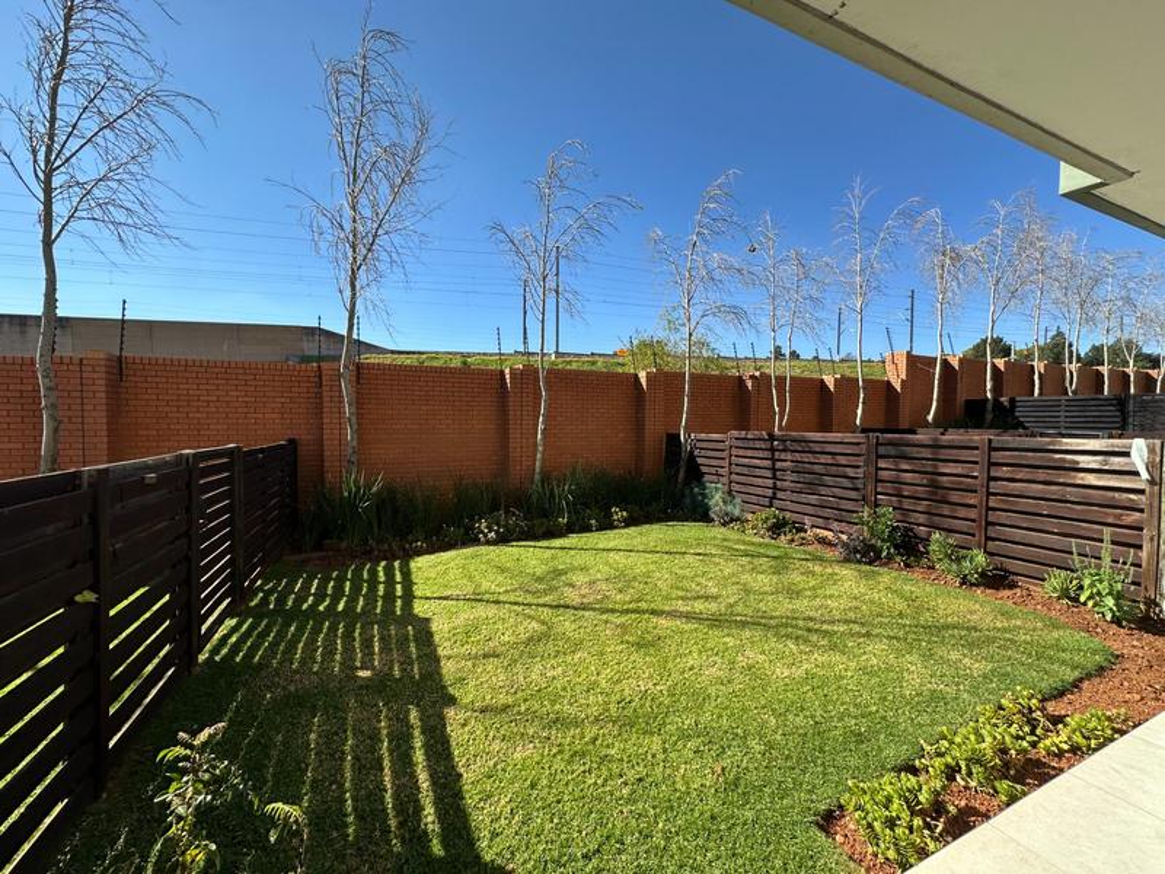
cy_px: 437
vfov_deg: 85.7
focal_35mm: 14
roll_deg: -0.7
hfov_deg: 102.1
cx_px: 582
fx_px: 471
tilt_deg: -1.5
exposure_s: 1/972
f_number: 2.2
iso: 40
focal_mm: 2.22
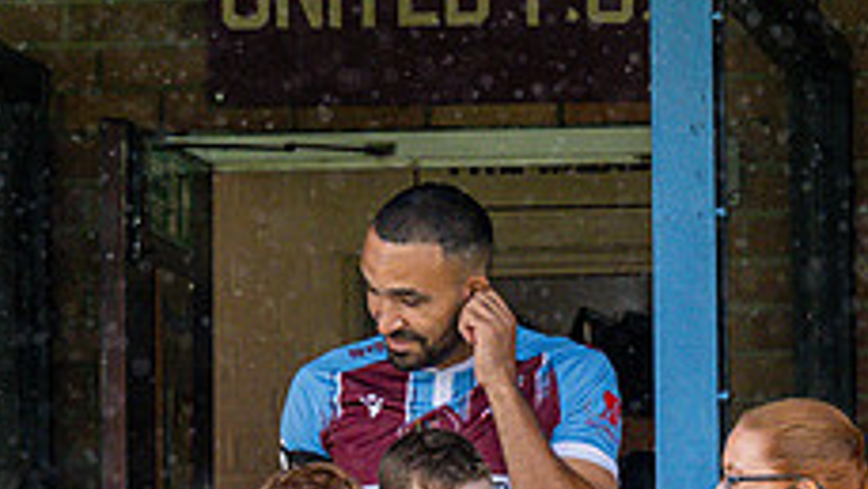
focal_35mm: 717
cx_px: 413
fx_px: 16508
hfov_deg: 3.0
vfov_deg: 1.7
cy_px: 553
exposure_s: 1/800
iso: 800
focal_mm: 155
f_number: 5
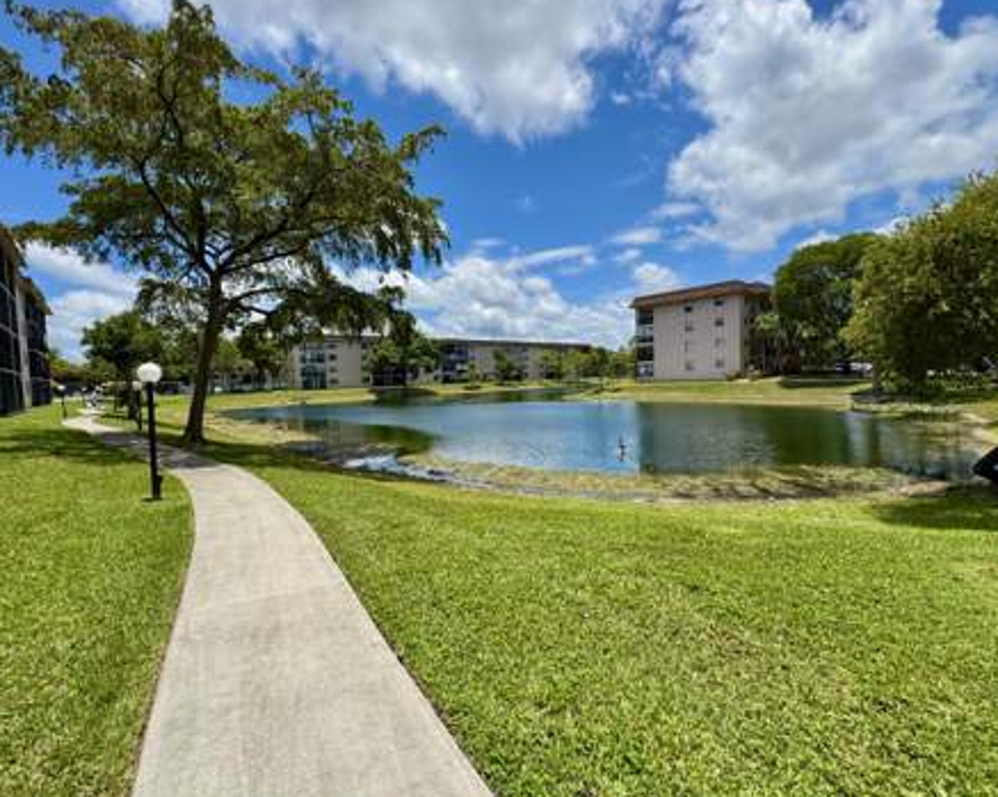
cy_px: 396
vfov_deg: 84.0
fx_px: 443
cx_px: 470
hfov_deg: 96.7
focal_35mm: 15
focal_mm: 2.22
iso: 50
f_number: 2.2
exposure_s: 1/2494
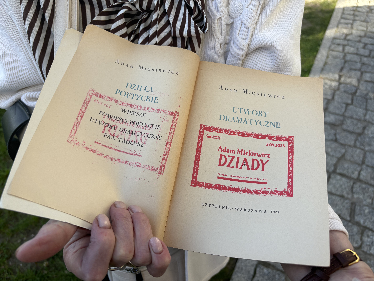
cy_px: 140
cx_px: 187
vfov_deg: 53.1
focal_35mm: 26
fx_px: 281
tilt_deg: -46.0
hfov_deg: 67.3
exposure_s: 1/920
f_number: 1.6
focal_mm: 5.96
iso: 50
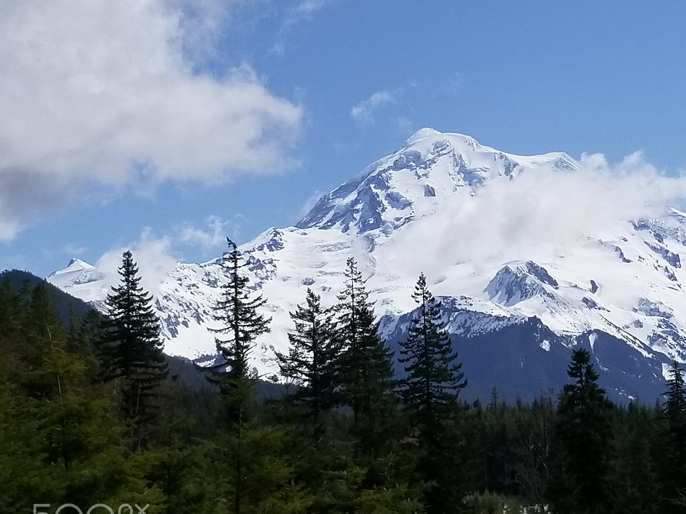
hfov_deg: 47.6
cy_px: 225
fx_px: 753
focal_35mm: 38
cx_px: 495
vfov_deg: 37.7
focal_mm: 4.25
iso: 50
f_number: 1.7
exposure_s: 1/7194
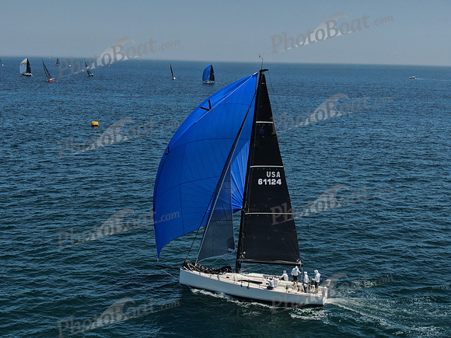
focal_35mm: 48
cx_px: 226
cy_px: 169
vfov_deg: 30.3
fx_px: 625
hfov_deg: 39.7
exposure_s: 1/1600
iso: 100
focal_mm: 8.6
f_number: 3.8
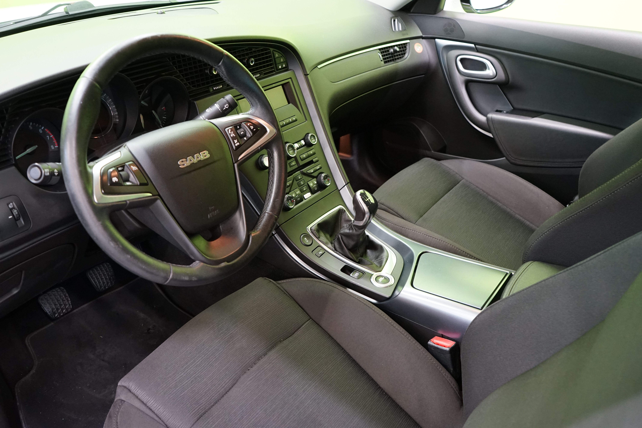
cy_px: 214
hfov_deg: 63.7
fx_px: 517
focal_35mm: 29
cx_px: 321
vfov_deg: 45.0
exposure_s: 1/15
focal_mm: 29
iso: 3200
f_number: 5
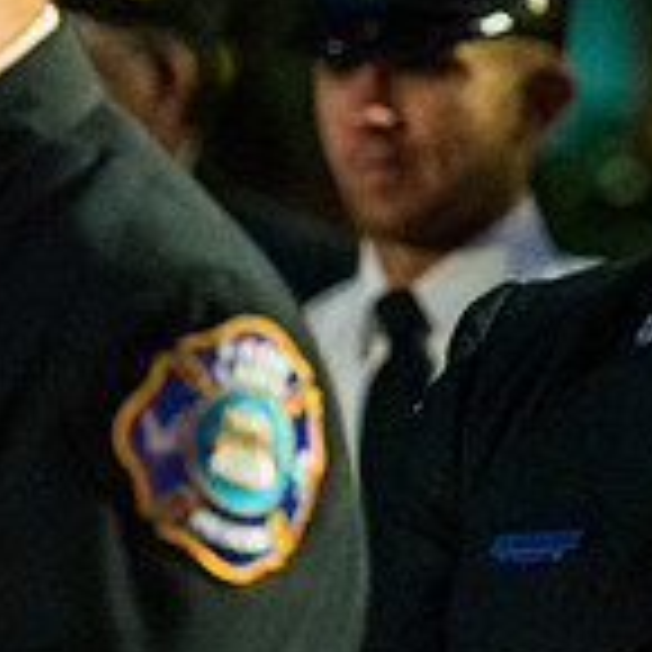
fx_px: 8822
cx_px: 827
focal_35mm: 414
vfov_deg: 4.2
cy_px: 252
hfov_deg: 4.2
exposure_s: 1/60
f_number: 3.2
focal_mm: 122
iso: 12800
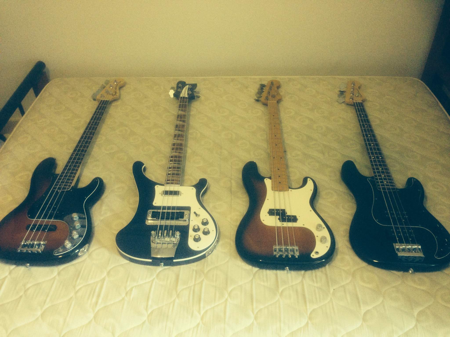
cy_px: 168
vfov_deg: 42.9
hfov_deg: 55.4
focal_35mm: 33
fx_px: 429
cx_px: 225
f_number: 2.4
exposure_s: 1/20
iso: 320
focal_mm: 4.12
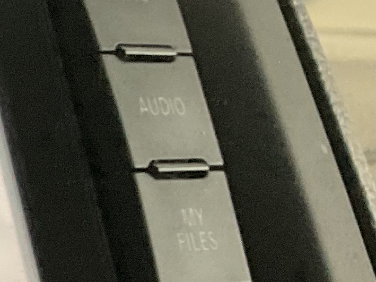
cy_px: 297
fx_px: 1791
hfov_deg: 9.7
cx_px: -681
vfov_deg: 8.9
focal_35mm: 165
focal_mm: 3
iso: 160
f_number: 1.8
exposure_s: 1/60
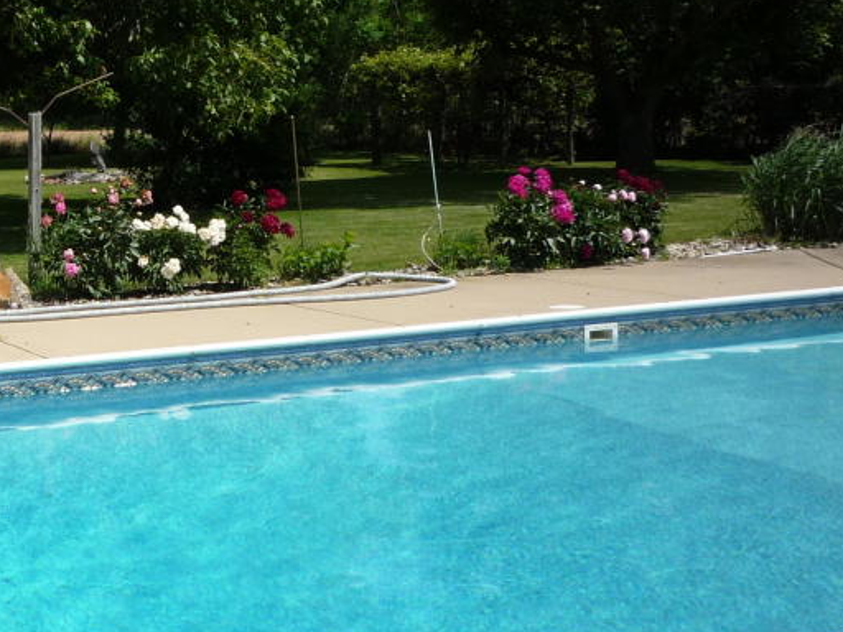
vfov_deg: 22.9
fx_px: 1559
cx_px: 10
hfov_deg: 28.5
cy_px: 255
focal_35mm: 64
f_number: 5.6
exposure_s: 1/500
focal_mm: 5.2
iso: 100
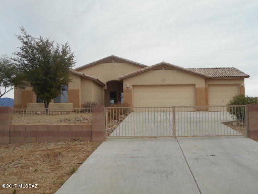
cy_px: 97
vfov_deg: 36.8
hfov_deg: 47.9
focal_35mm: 39
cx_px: 129
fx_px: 291
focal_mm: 6.9
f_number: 4.5
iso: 80
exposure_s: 1/400
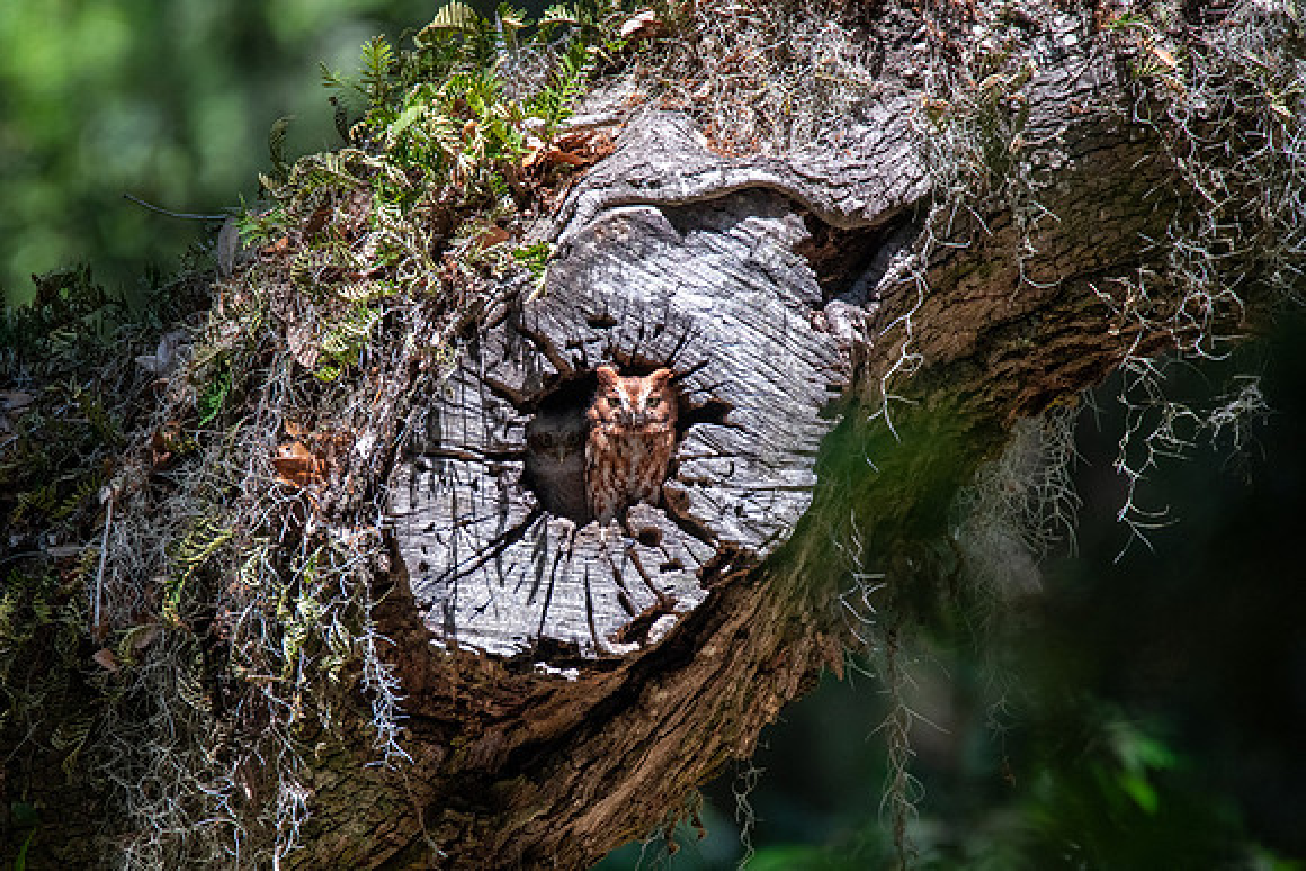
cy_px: 519
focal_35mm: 715
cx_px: 528
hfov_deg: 2.9
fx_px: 25945
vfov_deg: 1.9
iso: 1250
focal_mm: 600
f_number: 6.3
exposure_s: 1/1250
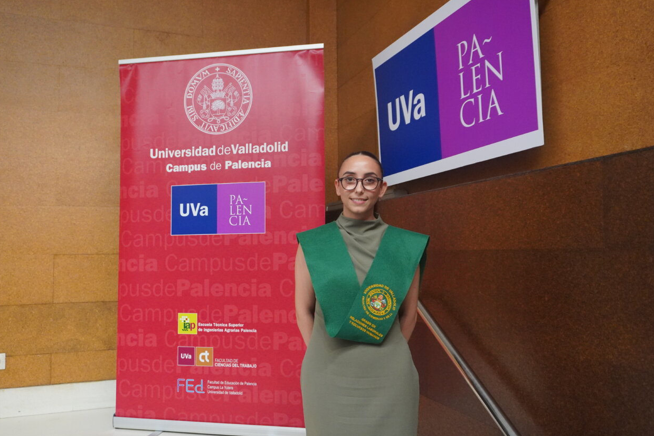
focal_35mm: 31
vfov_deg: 42.3
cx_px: 324
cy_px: 216
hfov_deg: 60.3
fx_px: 563
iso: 3200
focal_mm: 20
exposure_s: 1/160
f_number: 4
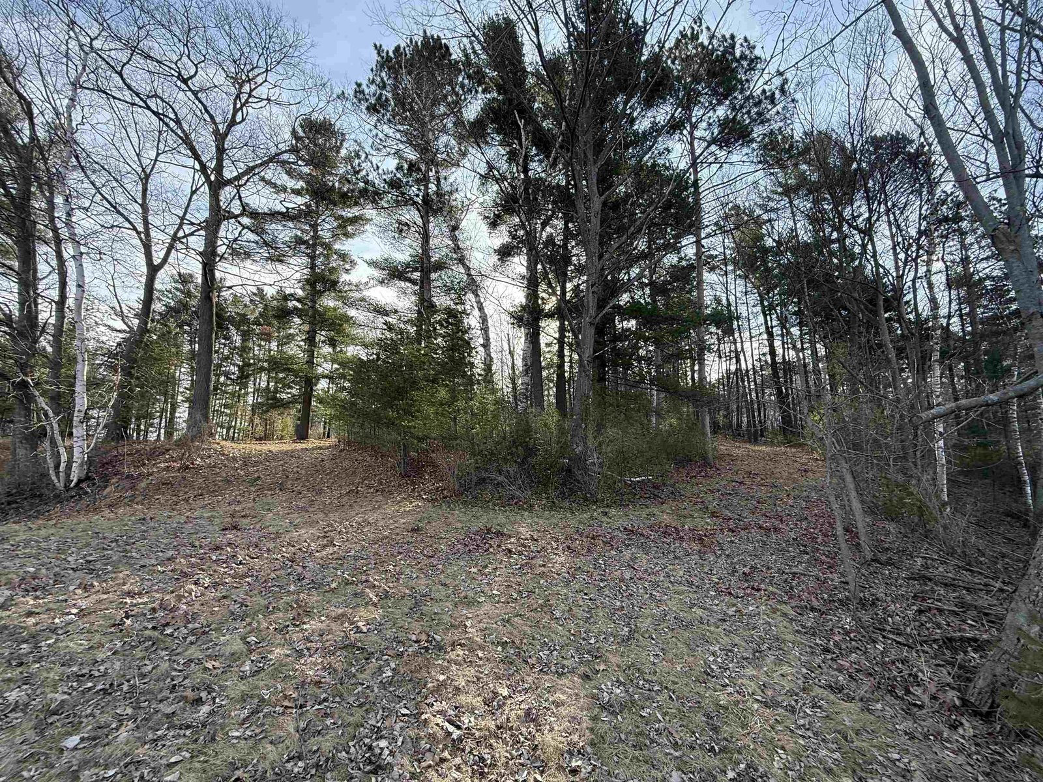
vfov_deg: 85.7
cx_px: 522
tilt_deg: +10.0
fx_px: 422
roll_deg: -0.4
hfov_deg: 102.1
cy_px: 391
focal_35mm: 14
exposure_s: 1/430
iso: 64
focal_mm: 2.22
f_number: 2.2
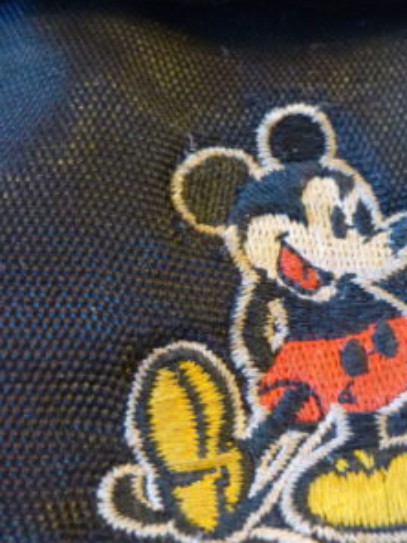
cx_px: 332
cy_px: 349
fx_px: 705
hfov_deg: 31.3
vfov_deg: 41.7
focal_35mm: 45
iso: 400
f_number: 3.1
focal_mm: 4.5
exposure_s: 1/8
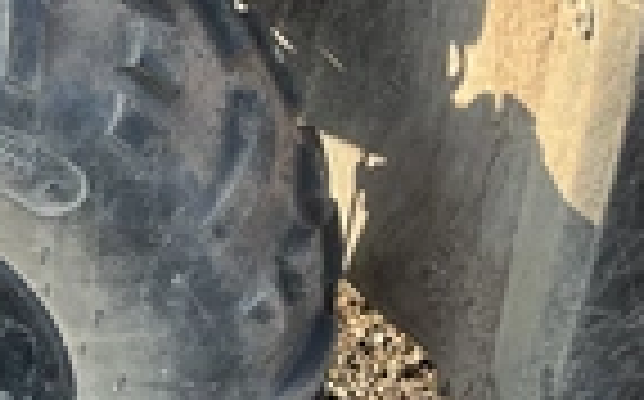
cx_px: -176
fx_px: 1508
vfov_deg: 15.0
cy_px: 324
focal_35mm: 86
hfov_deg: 21.9
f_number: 1.8
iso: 20
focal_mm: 3
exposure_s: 1/228
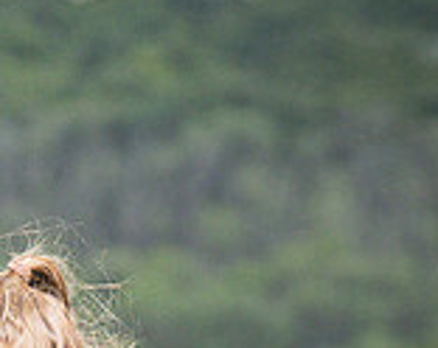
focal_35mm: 824
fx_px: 10655
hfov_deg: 2.3
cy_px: 417
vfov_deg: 1.9
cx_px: -485
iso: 400
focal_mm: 99
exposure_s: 1/3200
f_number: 4
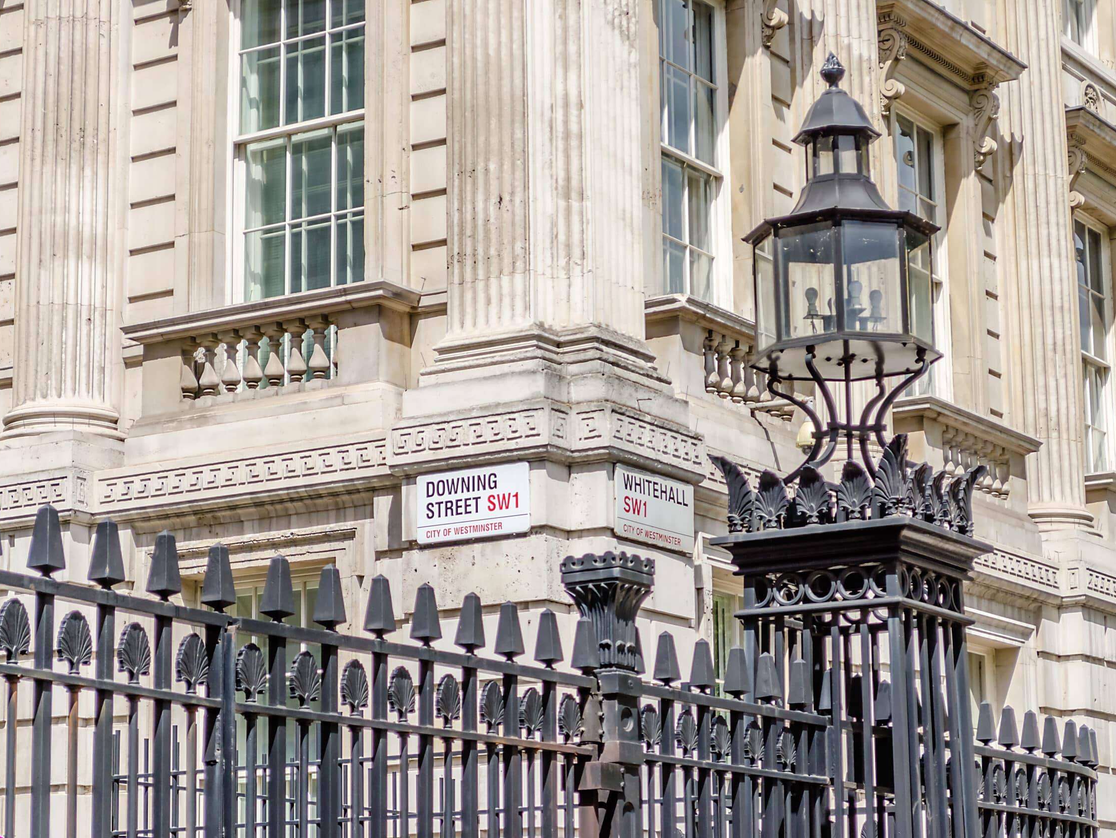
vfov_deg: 16.3
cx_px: 559
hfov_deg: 21.6
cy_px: 423
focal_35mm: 91
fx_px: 2920
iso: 100
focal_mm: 55
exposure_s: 1/400
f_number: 5.6
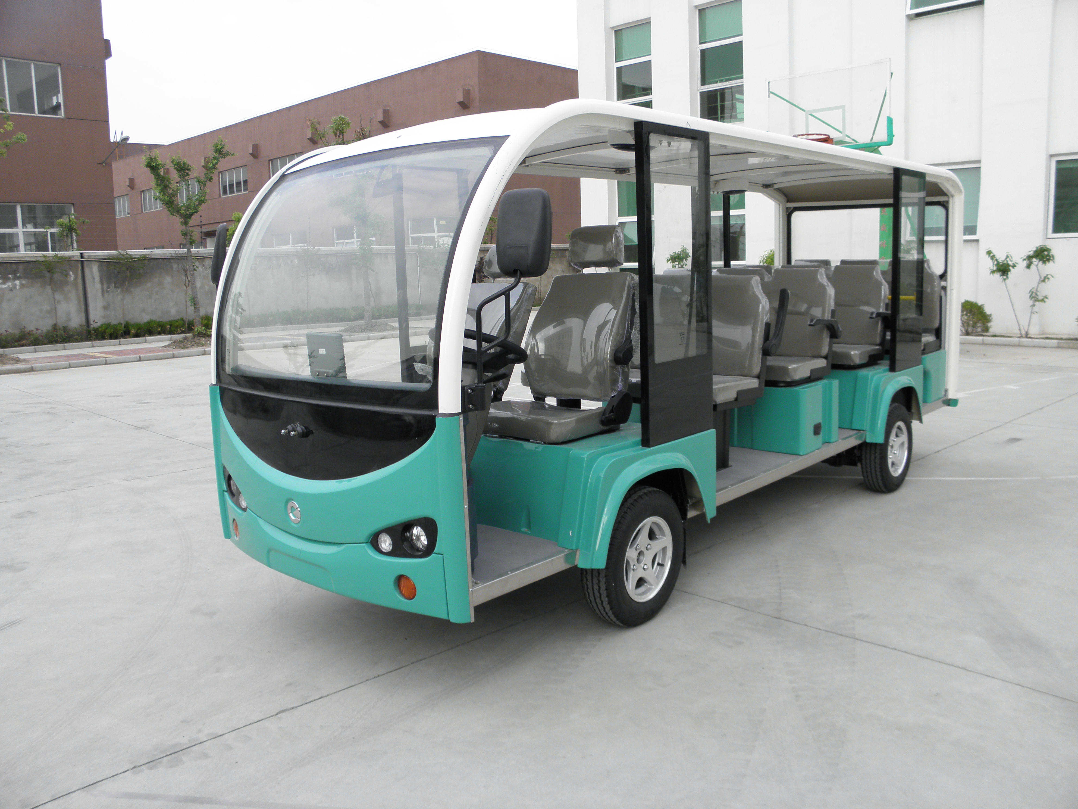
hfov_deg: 63.4
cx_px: 539
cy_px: 404
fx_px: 872
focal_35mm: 28
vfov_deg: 49.7
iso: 100
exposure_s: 1/250
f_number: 3.5
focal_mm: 5
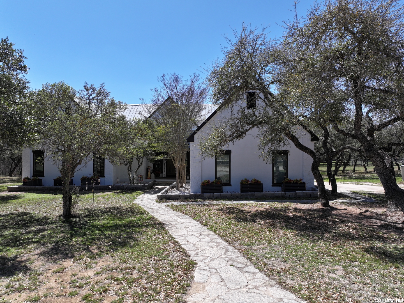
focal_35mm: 24
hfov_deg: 71.6
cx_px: 202
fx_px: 280
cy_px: 152
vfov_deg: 56.8
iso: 110
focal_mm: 12.29
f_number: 2.8
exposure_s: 1/2000
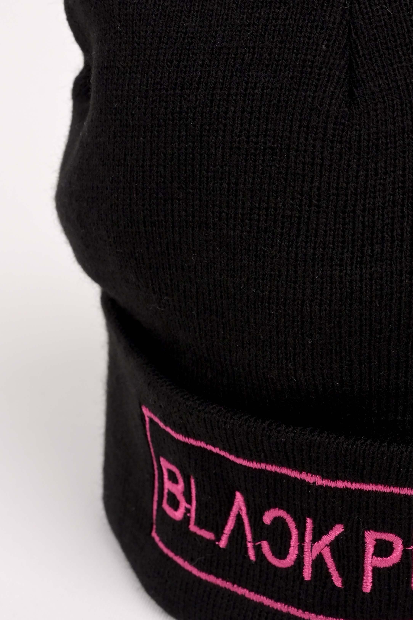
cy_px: 336
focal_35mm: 93
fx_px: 1603
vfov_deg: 21.9
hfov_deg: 14.6
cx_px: 310
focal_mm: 50
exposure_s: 1/100
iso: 320
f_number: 11
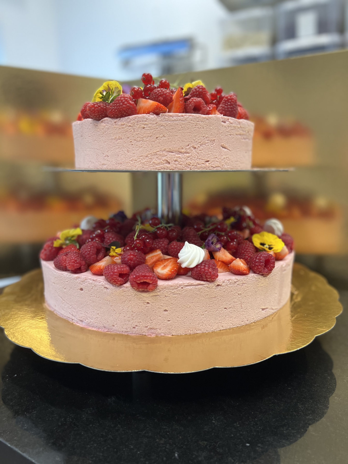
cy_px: 232
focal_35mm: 26
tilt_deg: -13.6
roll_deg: +0.3
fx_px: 349
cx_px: 174
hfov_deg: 53.1
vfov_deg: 67.3
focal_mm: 5.7
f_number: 1.5
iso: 100
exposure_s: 1/100
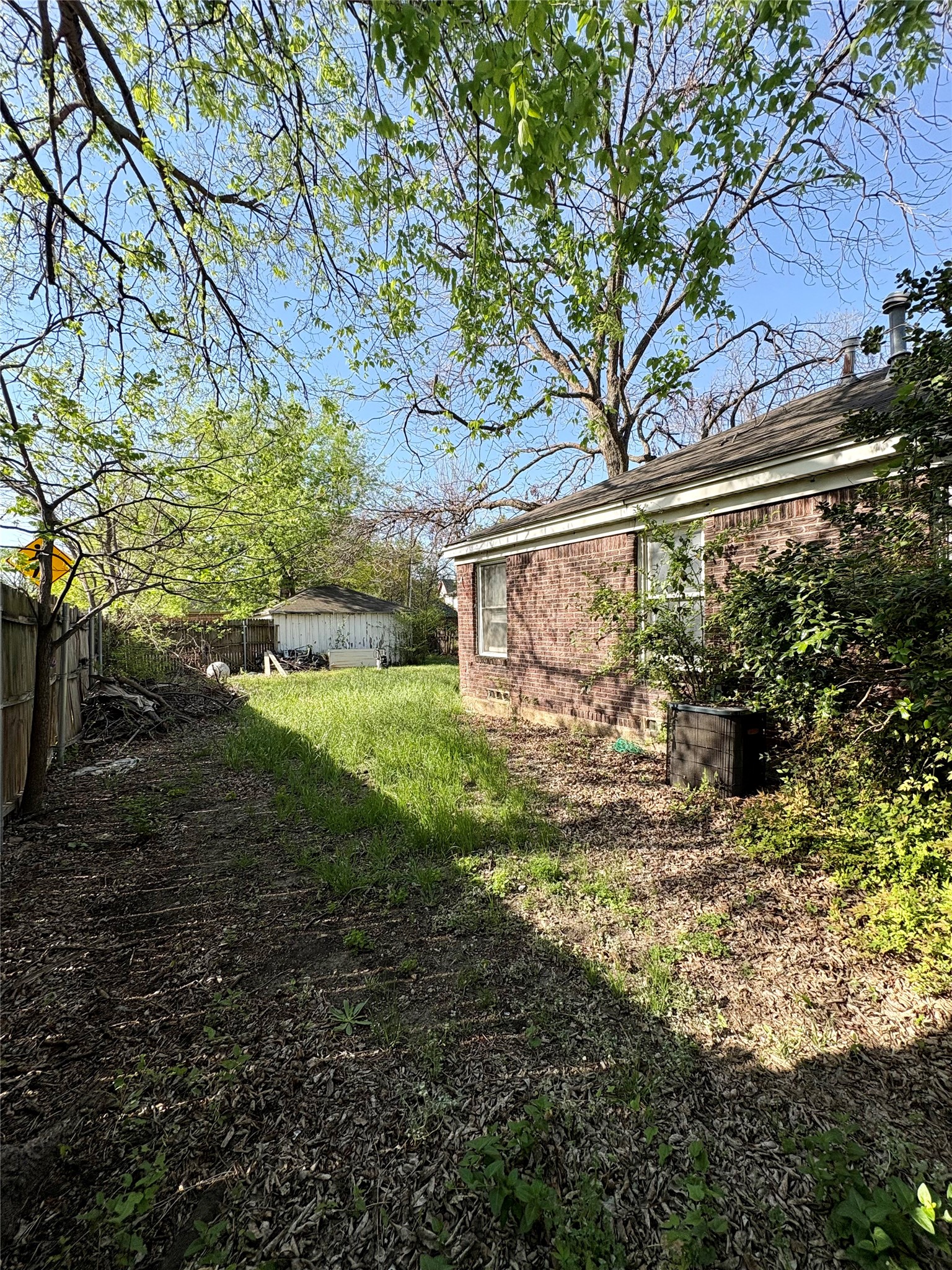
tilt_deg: -0.9
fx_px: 513
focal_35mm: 14
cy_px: 635
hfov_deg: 85.7
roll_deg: +0.9
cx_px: 476
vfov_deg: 102.1
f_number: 2.2
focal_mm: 2.22
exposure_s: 1/804
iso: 40
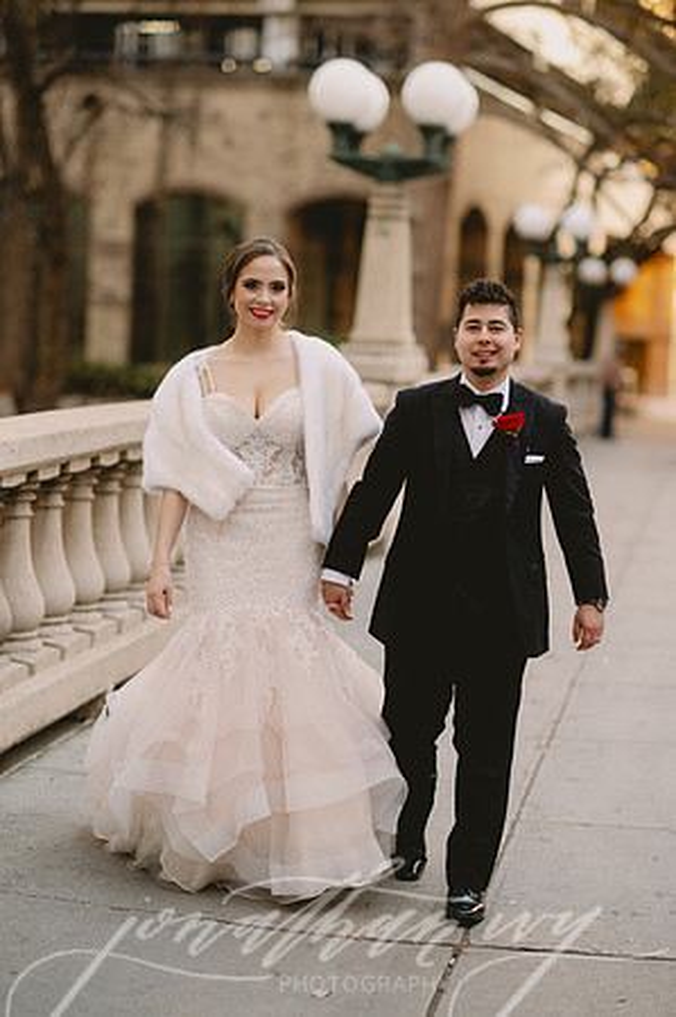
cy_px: 508
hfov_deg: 16.0
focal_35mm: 85
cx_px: 338
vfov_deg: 23.9
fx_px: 2400
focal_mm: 85
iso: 320
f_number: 2.2
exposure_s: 1/500
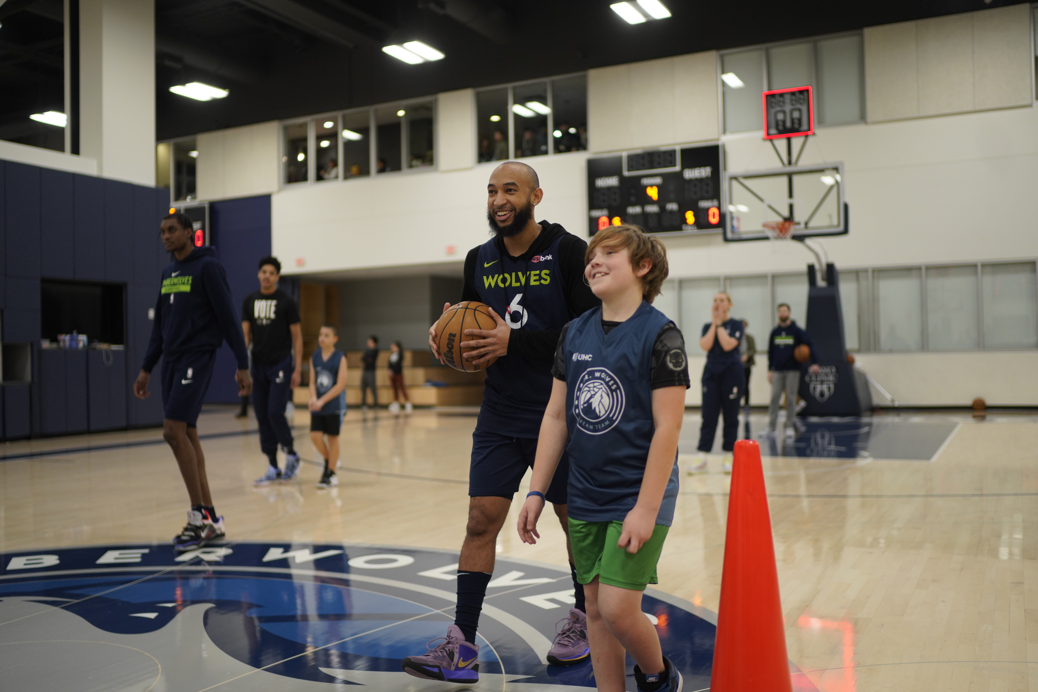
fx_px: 1009
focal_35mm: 35
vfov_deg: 37.9
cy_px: 346
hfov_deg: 54.4
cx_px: 519
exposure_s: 1/1250
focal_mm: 35
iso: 800
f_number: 1.4
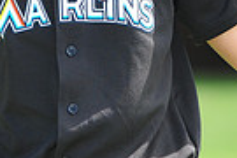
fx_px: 4108
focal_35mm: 624
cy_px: -119
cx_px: 68
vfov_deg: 2.2
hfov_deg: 3.3
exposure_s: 1/500
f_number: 4.5
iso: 250
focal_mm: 145
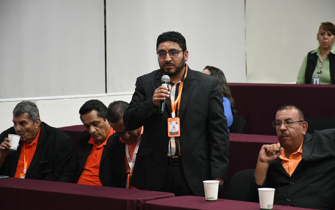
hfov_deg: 14.4
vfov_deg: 9.0
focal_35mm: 145
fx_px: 1324
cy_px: 105
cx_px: 167
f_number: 5.3
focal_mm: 95
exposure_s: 1/100
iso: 8000
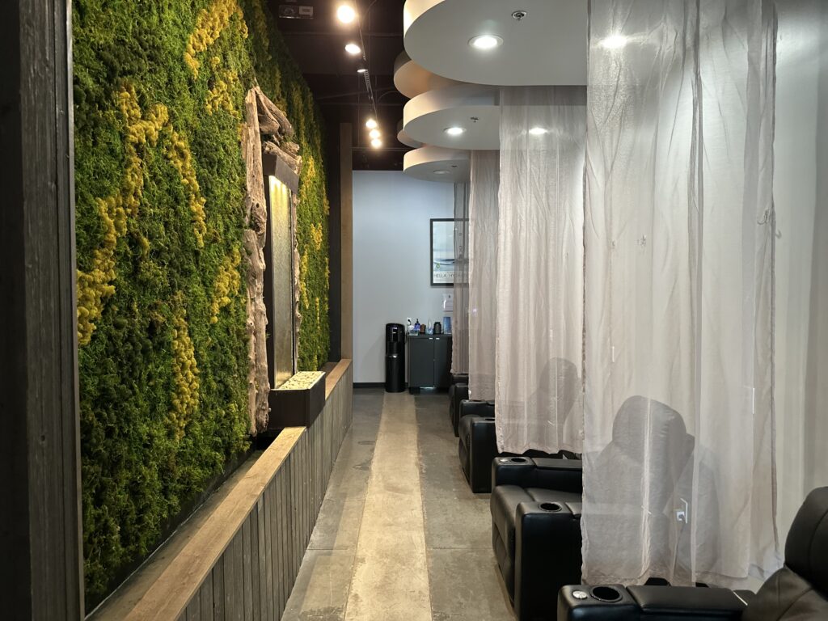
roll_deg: +0.2
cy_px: 310
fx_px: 574
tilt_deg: -2.9
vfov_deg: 56.8
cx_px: 414
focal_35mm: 24
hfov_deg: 71.6
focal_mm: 6.86
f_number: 1.78
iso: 400
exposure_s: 1/60
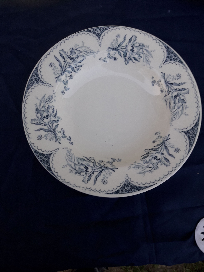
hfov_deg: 49.7
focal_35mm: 28
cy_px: 136
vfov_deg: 63.4
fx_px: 220
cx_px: 102
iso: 40
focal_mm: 3.7
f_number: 1.9
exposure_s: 1/33
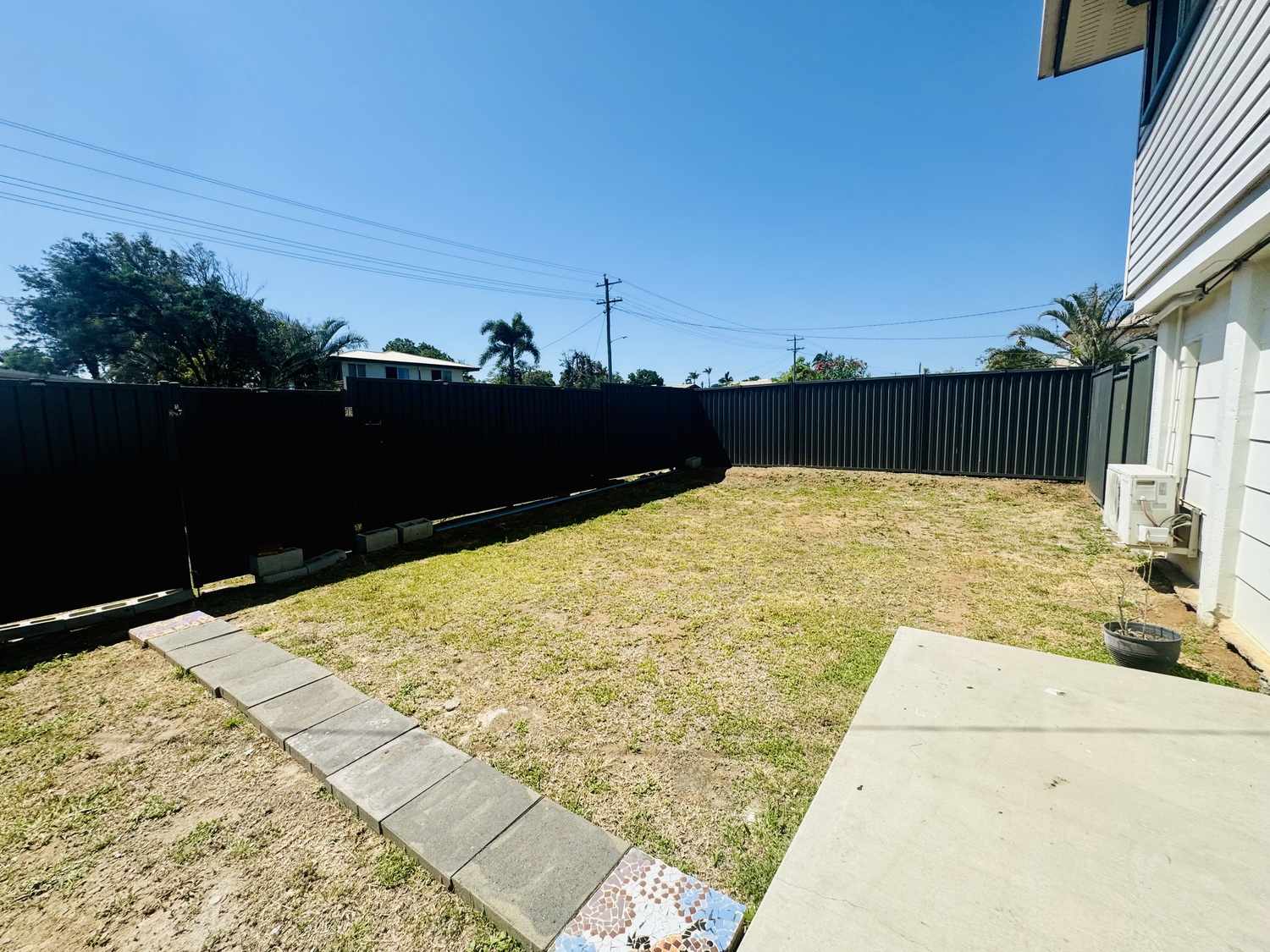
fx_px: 514
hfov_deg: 102.1
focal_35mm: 14
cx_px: 635
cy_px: 476
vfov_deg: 85.7
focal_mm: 2.22
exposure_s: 1/1927
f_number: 2.2
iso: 50
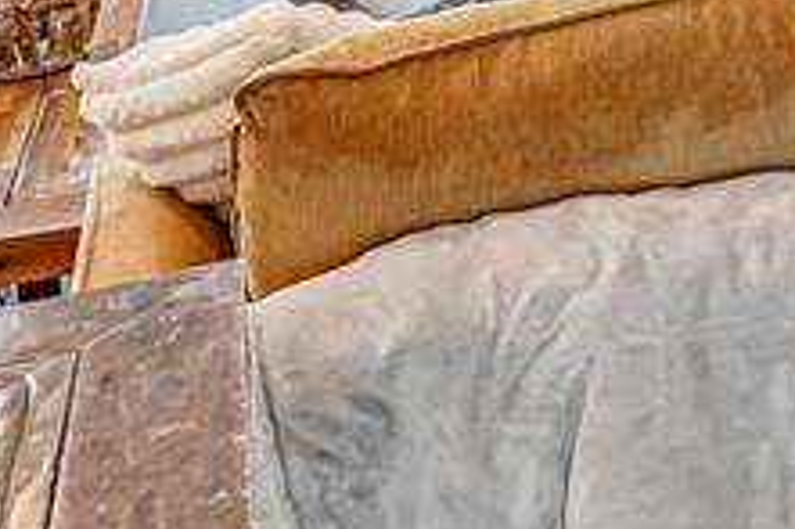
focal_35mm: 74
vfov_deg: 15.4
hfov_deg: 23.7
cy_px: -471
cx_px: 1072
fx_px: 1633
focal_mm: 16
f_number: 8
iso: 400
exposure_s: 1/20
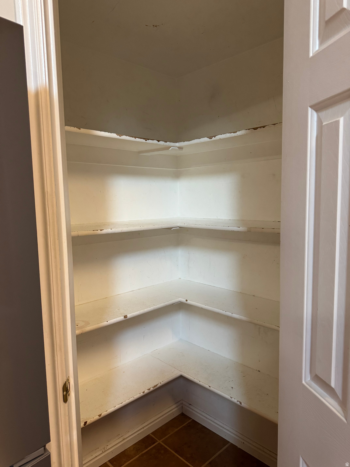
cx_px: 175
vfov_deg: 71.6
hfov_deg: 56.8
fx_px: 324
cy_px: 234
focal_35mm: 24
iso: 320
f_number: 1.78
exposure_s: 1/60
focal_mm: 6.76
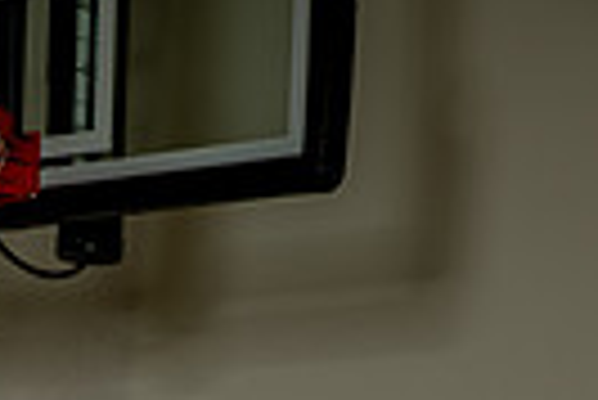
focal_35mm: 237
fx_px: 3941
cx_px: 67
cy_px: 993
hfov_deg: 8.6
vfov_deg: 5.6
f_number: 6.3
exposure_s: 1/200
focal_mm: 70
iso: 100
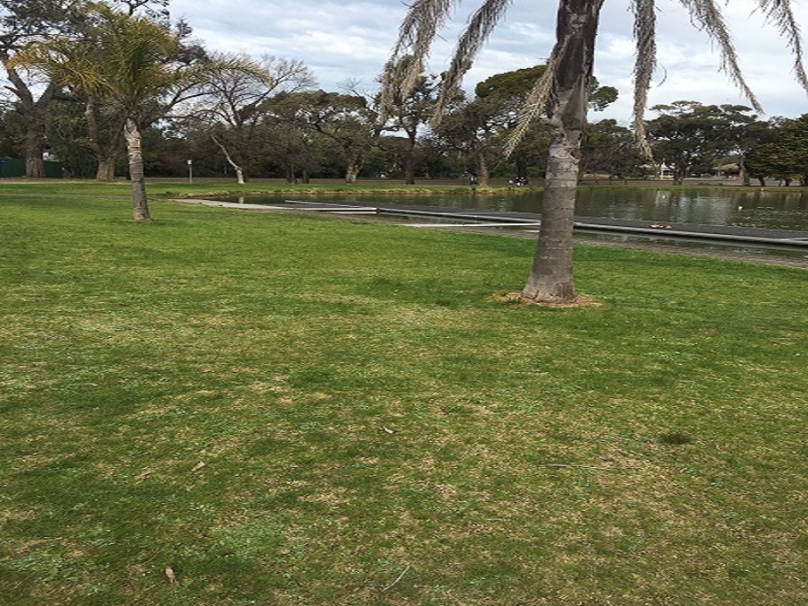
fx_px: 677
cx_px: 404
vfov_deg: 48.2
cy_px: 303
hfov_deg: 61.7
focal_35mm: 29
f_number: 2.2
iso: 25
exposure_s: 1/916
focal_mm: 4.15
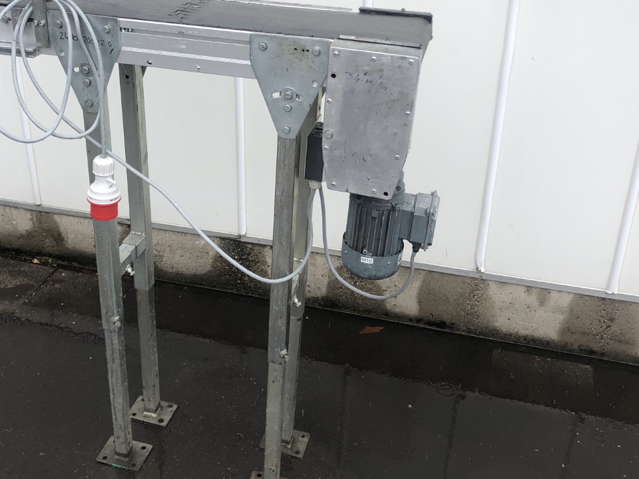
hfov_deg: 44.7
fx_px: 775
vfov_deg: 34.2
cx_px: 270
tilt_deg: -26.3
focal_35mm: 42
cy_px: 183
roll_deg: +1.4
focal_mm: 4
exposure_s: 1/457
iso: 20
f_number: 1.8
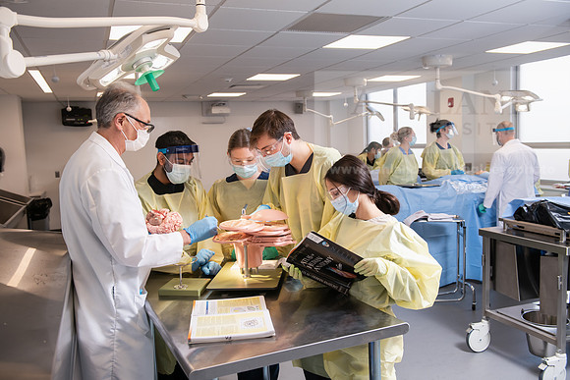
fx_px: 538
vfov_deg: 38.9
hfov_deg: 55.8
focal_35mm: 34
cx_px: 285
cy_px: 190
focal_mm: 34
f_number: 4.5
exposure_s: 1/200
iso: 400
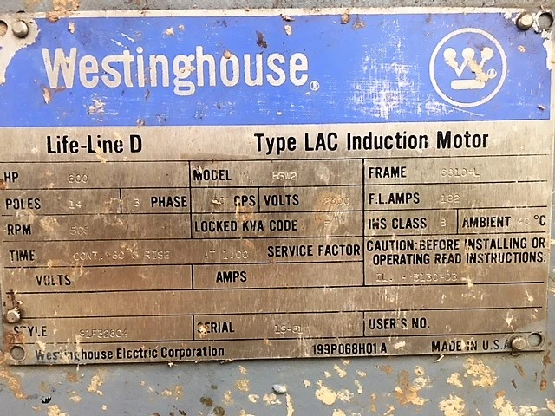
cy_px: 208
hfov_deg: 61.7
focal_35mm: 29
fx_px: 465
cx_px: 278
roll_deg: -0.5
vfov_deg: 48.2
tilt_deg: -5.6
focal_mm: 4.15
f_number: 2.2
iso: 32
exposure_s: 1/30
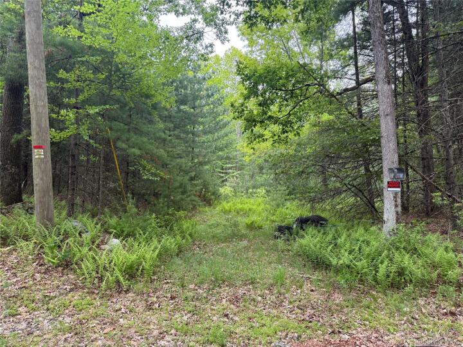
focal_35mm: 24
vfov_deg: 56.8
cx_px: 232
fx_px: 321
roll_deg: +0.5
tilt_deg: +2.4
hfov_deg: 71.6
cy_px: 174
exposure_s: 1/230
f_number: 1.78
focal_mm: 6.76
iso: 100
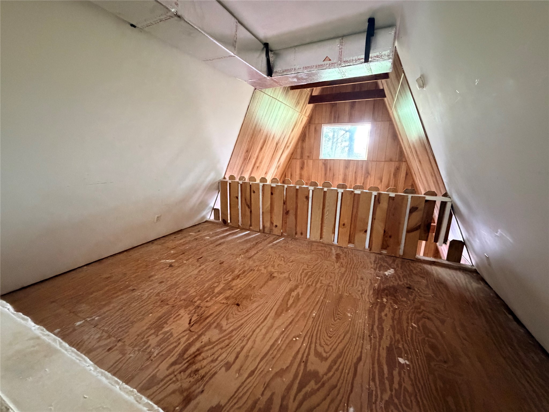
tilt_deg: -11.8
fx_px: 222
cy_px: 206
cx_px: 274
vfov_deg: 85.7
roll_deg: -1.1
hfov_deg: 102.1
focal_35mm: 14
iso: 1250
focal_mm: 2.22
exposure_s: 1/55
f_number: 2.2
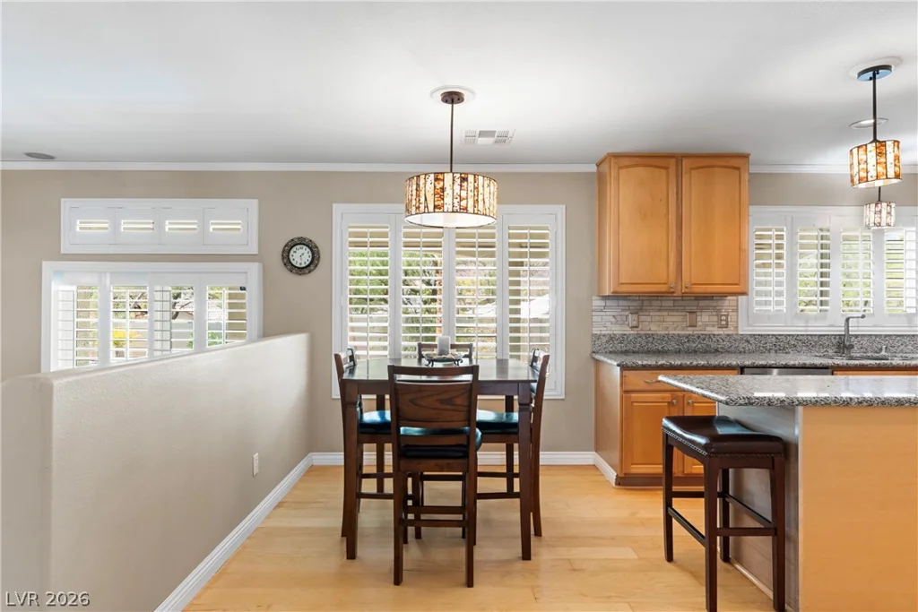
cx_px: 459
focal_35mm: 20
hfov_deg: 84.0
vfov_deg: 61.9
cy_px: 306
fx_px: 510
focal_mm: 20
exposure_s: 1/6
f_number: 8
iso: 400
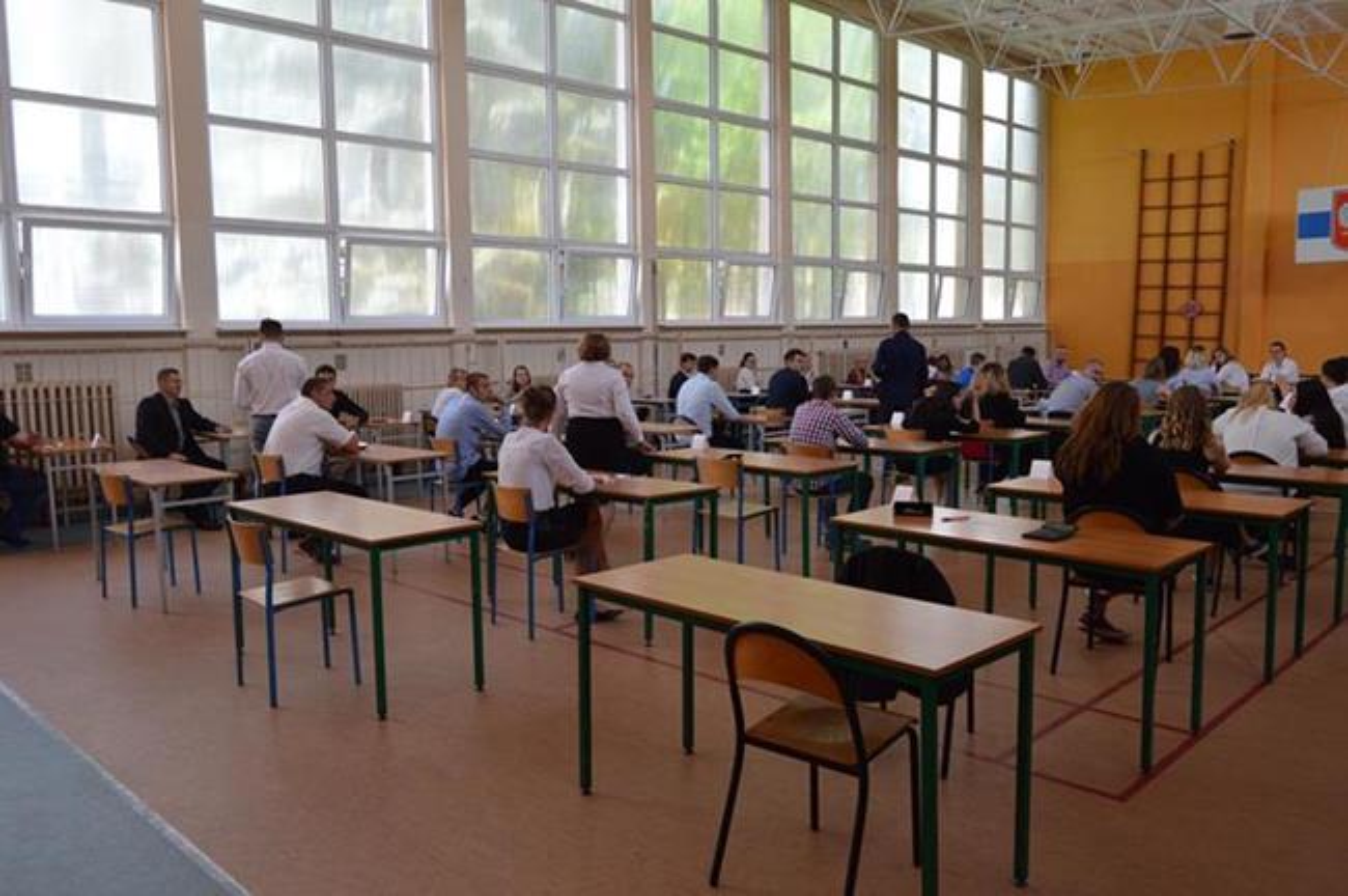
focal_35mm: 27
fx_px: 1010
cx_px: 674
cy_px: 448
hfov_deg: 67.4
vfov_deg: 47.8
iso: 400
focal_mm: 18
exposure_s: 1/100
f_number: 5
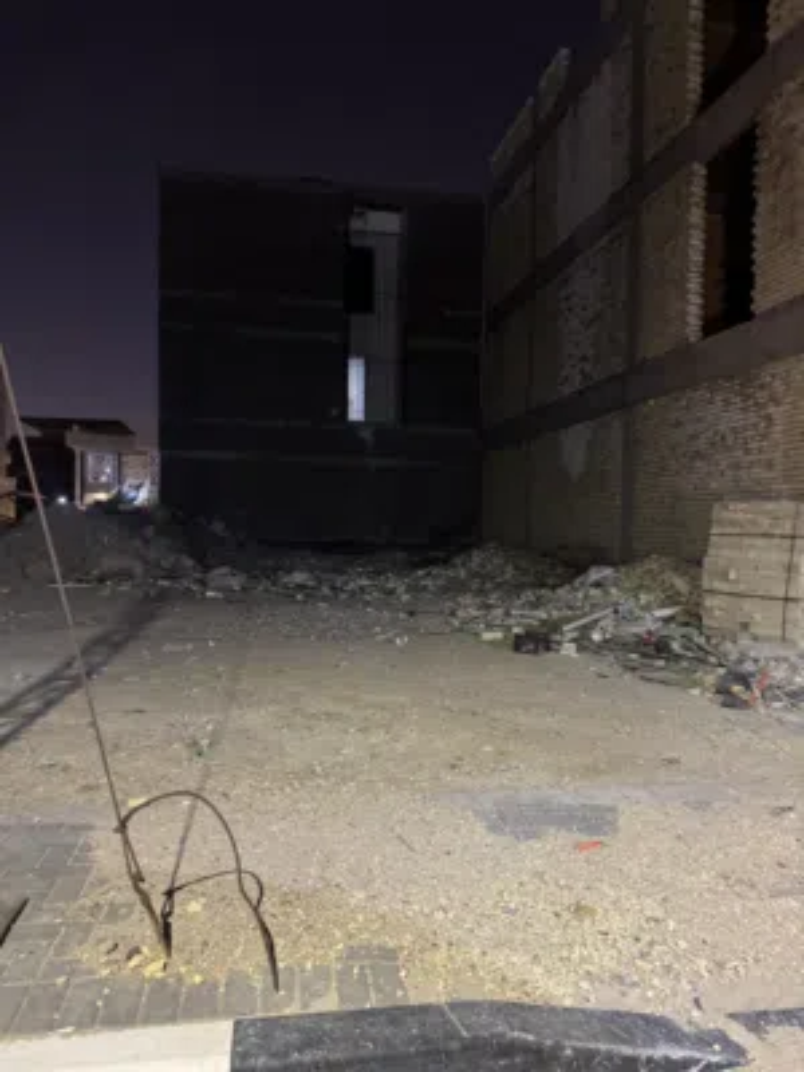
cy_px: 536
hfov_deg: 56.8
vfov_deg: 71.6
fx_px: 743
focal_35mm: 24
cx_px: 402
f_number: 1.78
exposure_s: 1/30
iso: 1000
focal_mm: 6.76
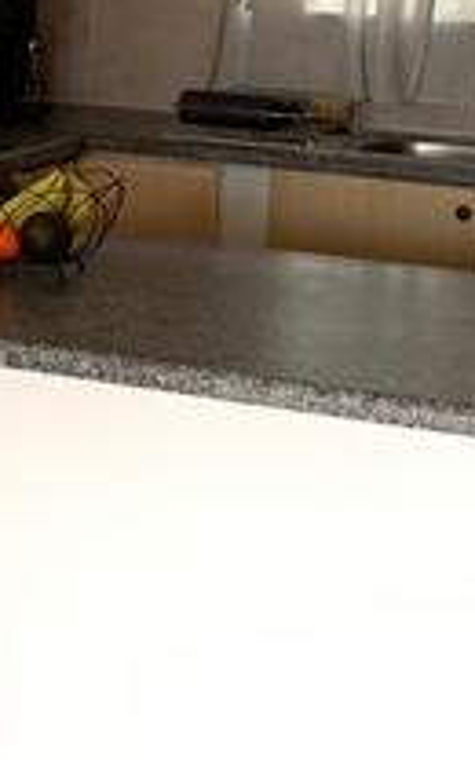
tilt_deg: -5.7
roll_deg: -2.2
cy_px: 146
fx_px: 2196
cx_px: -153
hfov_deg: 12.0
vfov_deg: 19.4
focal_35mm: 106
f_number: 1.8
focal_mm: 4.25
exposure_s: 1/121
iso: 80
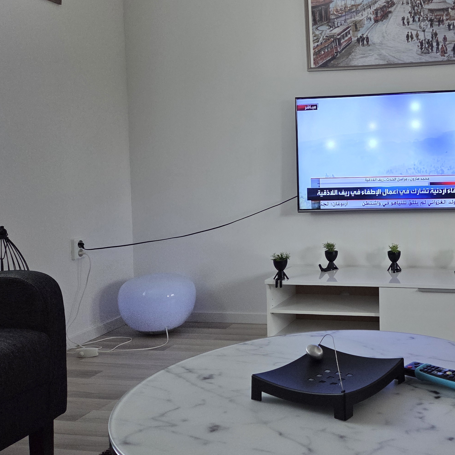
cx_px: 394
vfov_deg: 40.8
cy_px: 190
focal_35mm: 41
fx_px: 610
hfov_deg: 38.6
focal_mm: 5.4
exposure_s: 1/100
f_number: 1.8
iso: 160
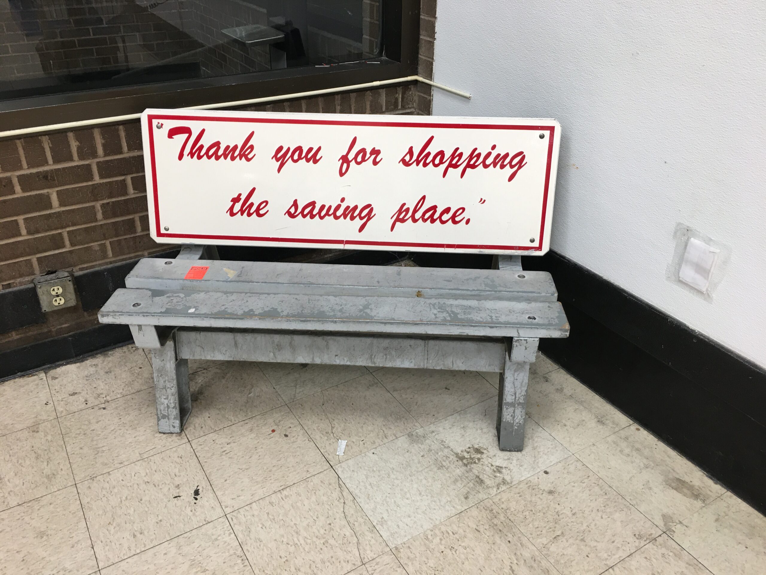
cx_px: 383
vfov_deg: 48.2
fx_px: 642
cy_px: 288
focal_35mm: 29
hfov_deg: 61.7
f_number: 2.2
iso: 25
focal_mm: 4.15
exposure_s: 1/15
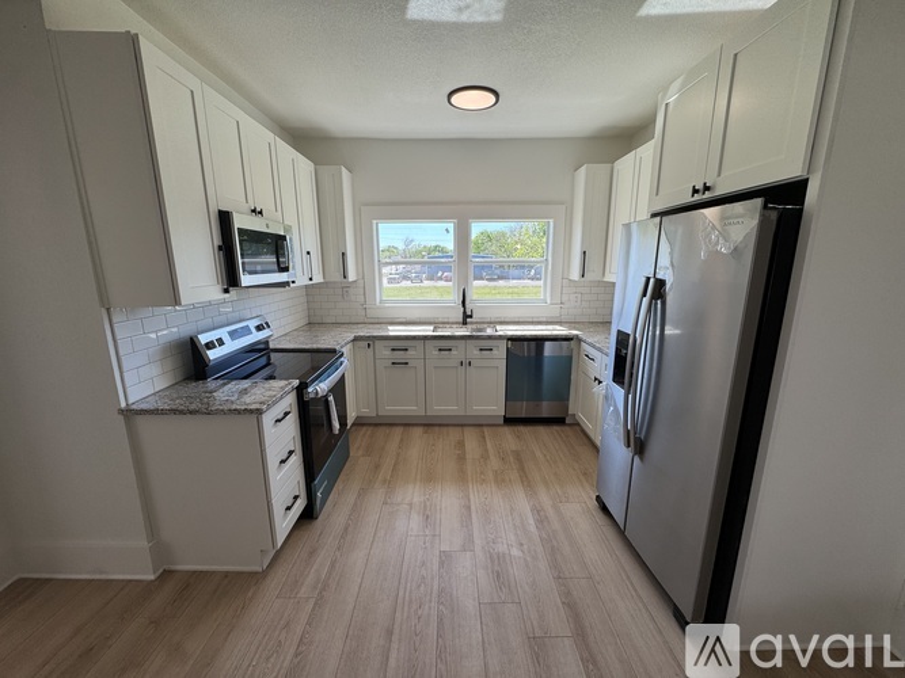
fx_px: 366
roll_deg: +0.1
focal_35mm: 14
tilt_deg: -11.2
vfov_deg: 85.7
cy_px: 339
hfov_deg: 102.1
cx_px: 452
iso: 40
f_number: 2.2
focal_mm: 2.22
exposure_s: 1/159
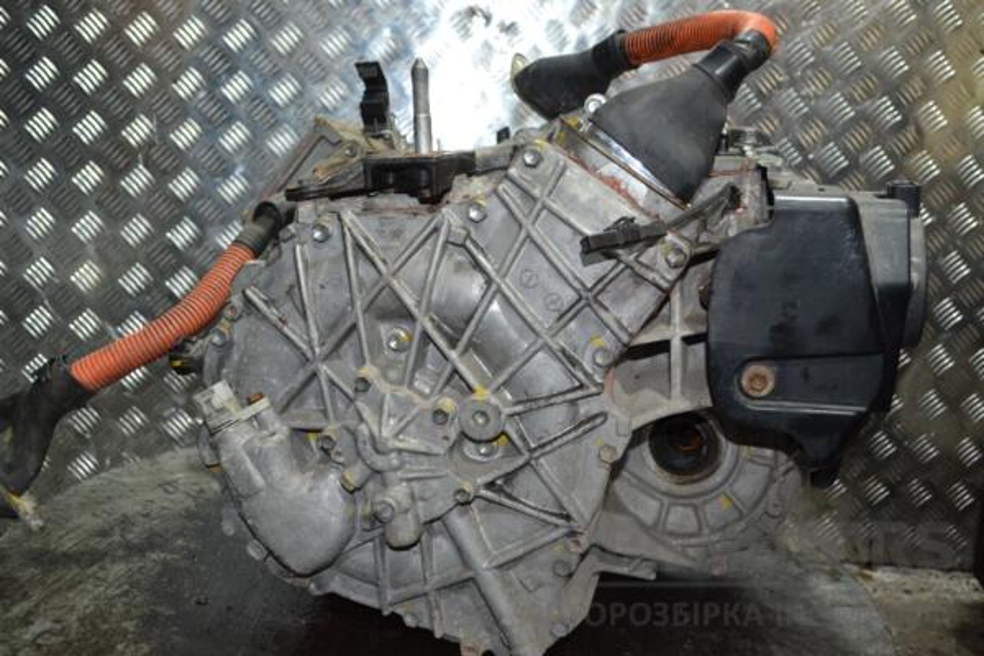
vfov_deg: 36.9
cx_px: 492
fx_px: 984
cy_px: 328
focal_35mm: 36
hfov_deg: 53.1
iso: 1100
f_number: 4
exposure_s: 1/60
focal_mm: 24
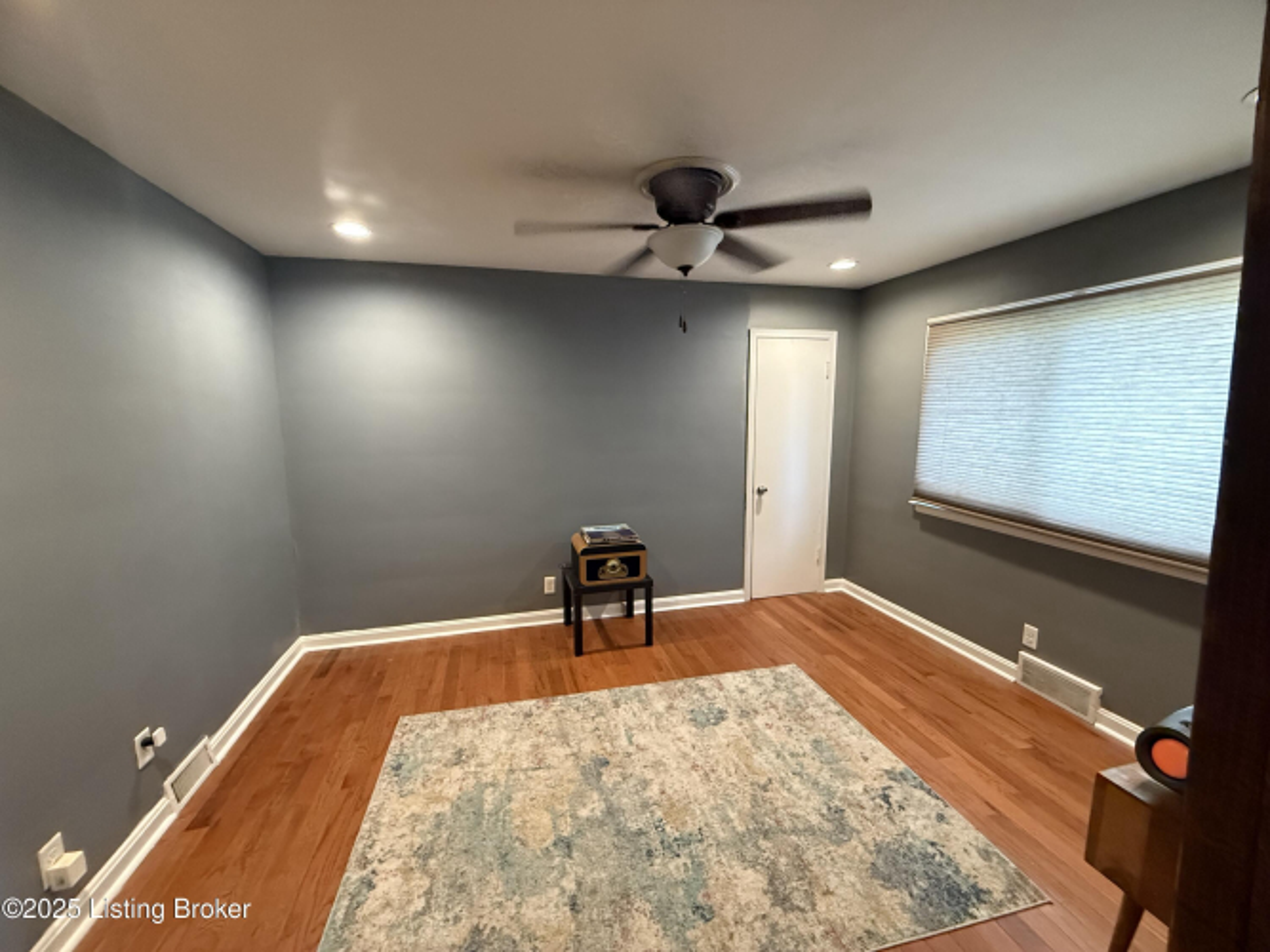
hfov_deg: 102.1
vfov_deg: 85.7
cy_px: 476
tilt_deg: -6.4
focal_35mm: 14
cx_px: 635
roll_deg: -0.6
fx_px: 514
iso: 640
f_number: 2.2
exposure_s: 1/60
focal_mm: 2.22
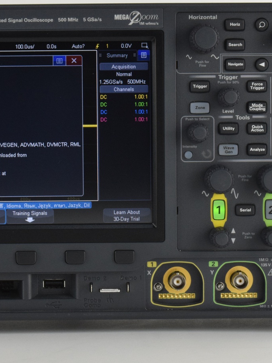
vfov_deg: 16.1
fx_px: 1278
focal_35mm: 122
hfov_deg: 12.1
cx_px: 105
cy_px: 165
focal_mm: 48
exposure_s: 1/50
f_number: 18
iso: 1600
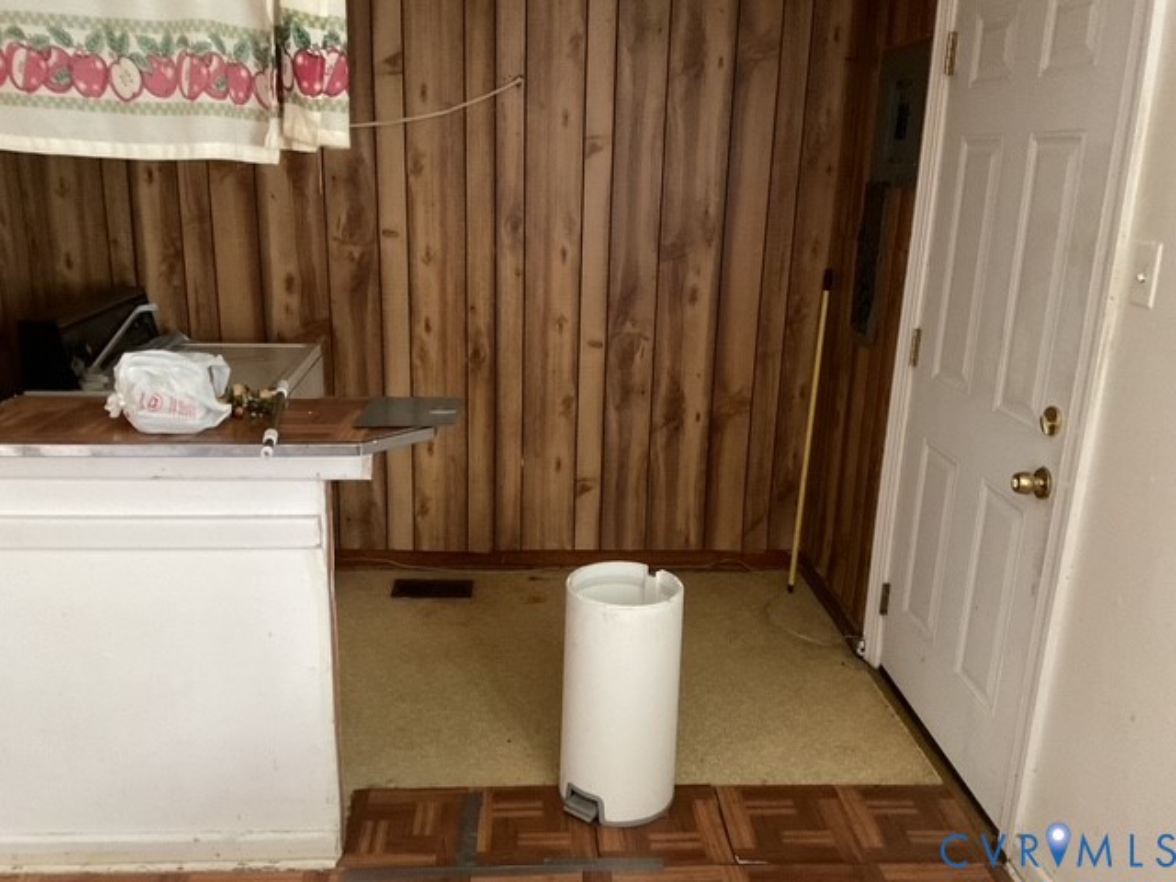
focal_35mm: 29
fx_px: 985
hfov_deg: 61.7
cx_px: 588
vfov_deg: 48.2
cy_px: 441
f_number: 1.8
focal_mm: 3
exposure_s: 1/30
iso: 500
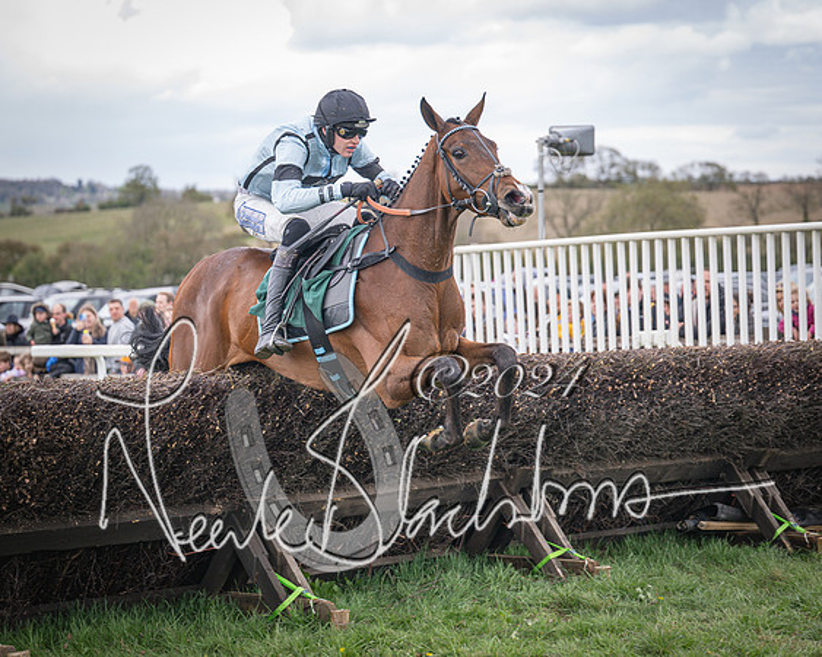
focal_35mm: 102
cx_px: 361
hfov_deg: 18.9
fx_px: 2470
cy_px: 347
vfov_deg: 15.2
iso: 400
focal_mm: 81
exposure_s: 1/1250
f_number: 2.8
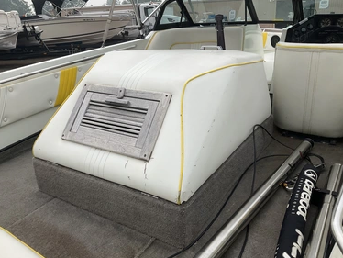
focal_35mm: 31
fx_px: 307
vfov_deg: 45.5
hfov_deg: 58.3
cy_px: 134
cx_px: 172
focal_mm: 3
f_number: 1.8
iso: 25
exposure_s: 1/1577
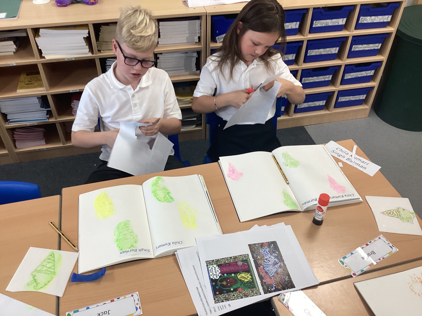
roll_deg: -0.6
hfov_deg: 58.4
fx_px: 378
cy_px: 158
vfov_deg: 45.4
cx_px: 211
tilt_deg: -40.8
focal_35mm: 31
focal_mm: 3.3
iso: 100
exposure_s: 1/50
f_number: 2.4
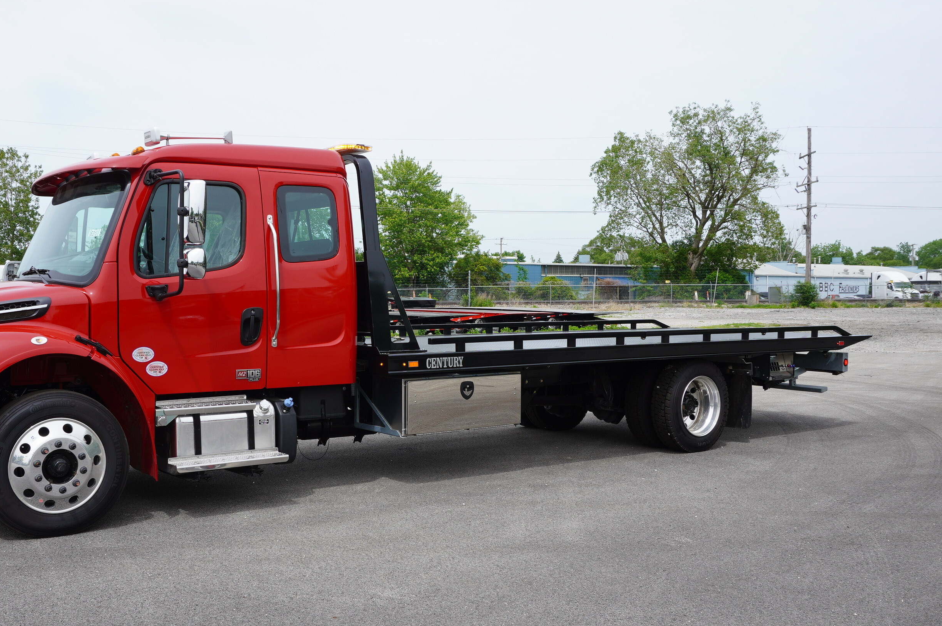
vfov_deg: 35.9
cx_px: 373
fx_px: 967
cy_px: 332
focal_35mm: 37
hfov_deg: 51.6
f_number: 9
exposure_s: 1/125
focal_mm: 20
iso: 100
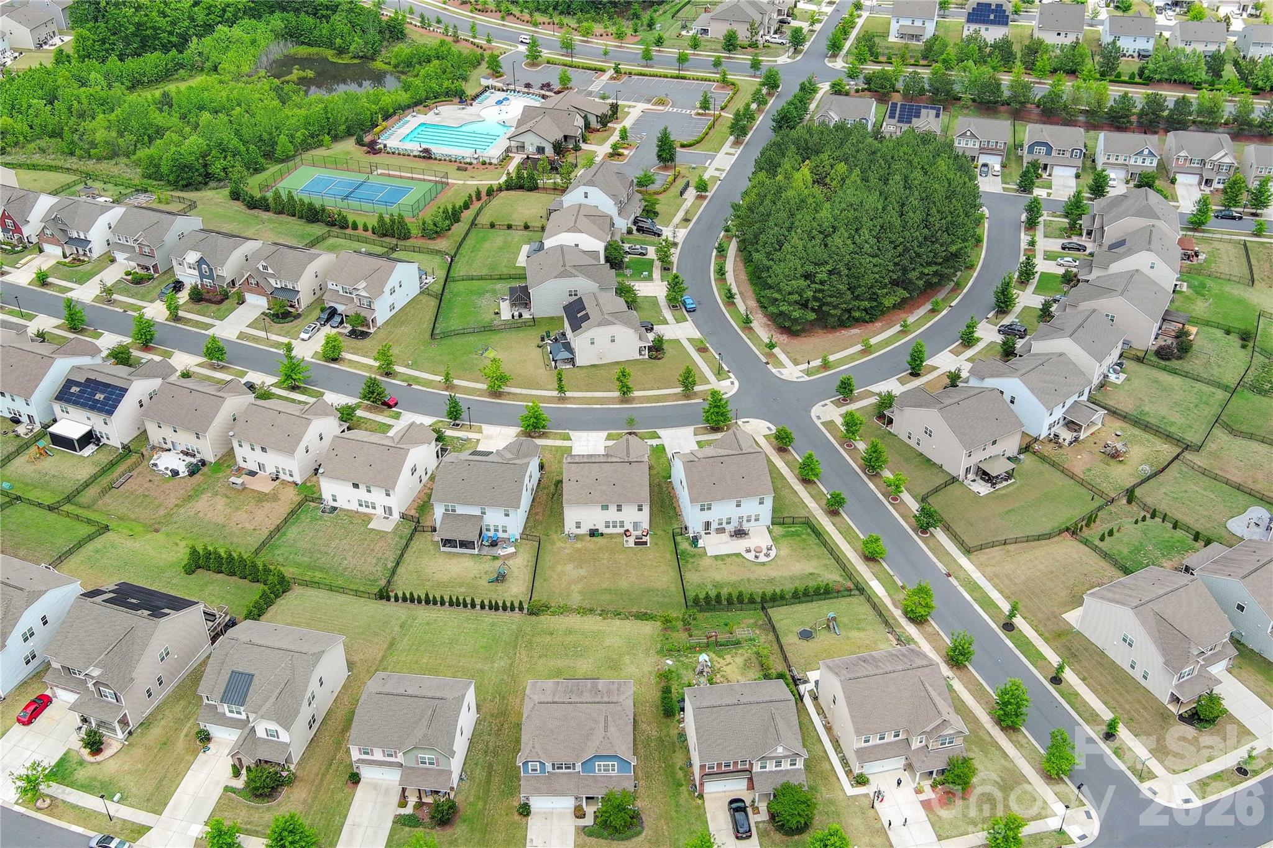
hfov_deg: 63.7
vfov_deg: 45.0
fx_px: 1025
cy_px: 424
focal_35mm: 29
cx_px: 636
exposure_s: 1/950
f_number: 2.8
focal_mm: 10.57
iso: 100
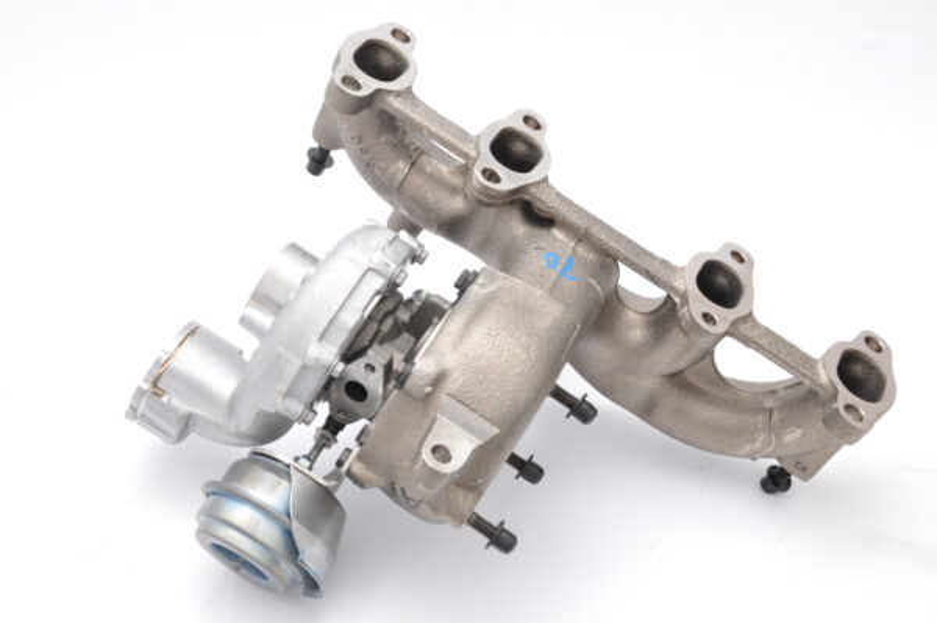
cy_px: 312
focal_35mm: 57
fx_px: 1482
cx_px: 468
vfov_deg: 23.7
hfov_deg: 35.1
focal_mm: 38
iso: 400
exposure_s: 1/125
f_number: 9
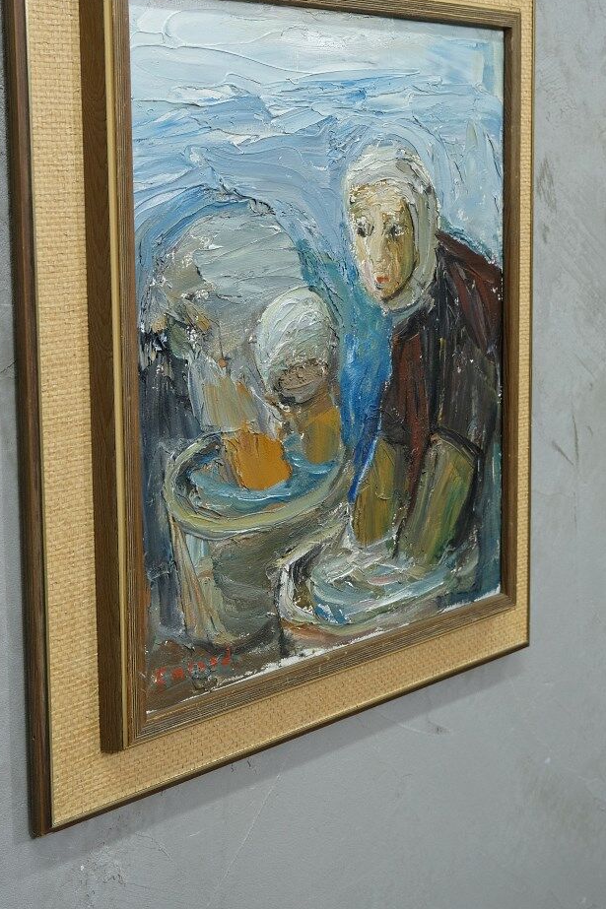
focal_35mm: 51
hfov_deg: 26.4
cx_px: 222
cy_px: 330
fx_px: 1288
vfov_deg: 38.6
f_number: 4
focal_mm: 24.7
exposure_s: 1/38
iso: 800
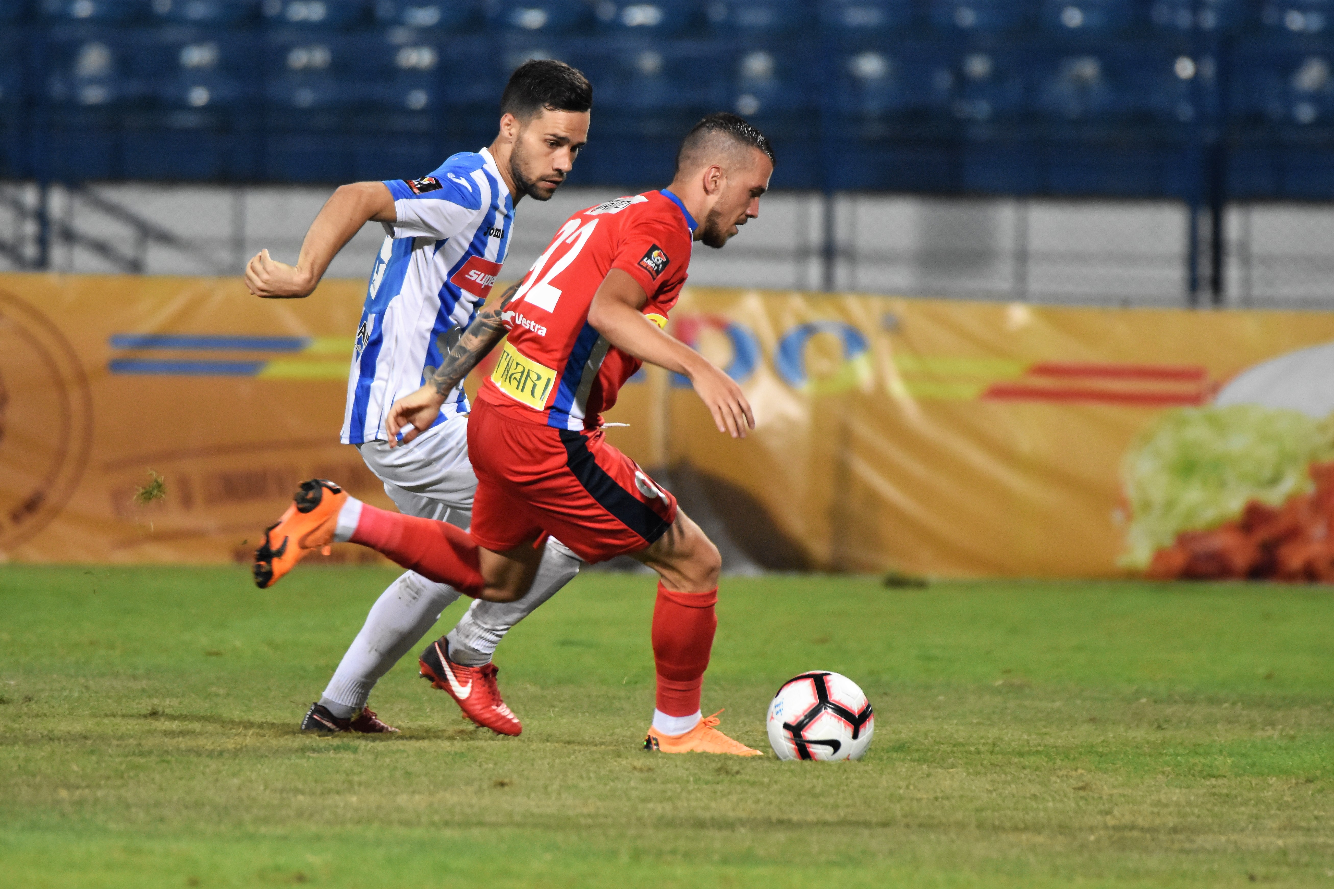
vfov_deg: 1.7
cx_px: 667
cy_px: 444
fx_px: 30567
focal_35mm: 825
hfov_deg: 2.5
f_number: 6.3
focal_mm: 550
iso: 2500
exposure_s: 1/500
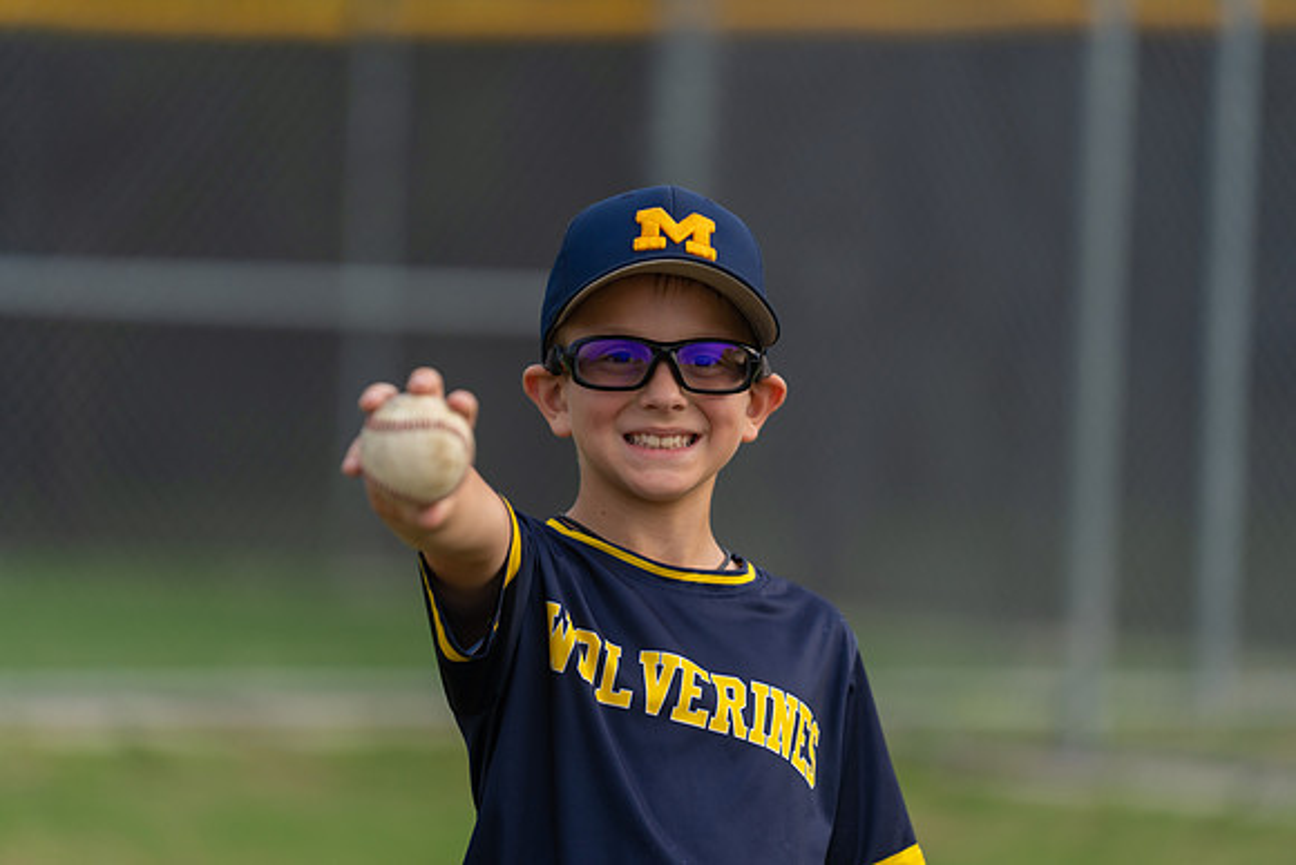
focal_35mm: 200
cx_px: 648
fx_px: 7201
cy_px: 432
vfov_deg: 6.9
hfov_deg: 10.3
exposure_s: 1/320
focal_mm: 200
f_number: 2.8
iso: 250
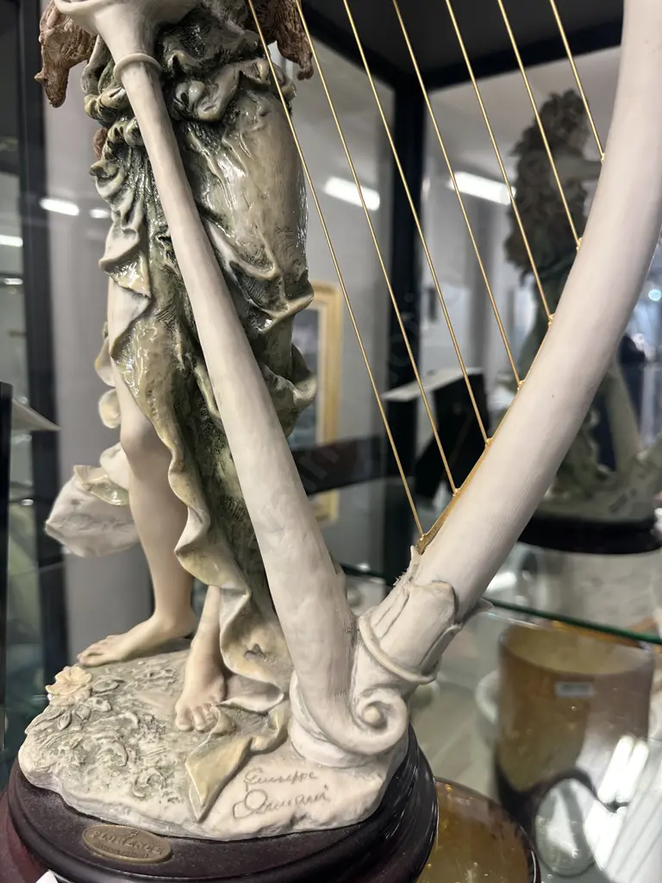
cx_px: 331
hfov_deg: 56.8
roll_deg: -0.8
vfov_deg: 71.6
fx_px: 612
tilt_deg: -6.5
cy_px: 442
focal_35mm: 24
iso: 200
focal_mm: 6.86
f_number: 1.78
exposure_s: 1/100
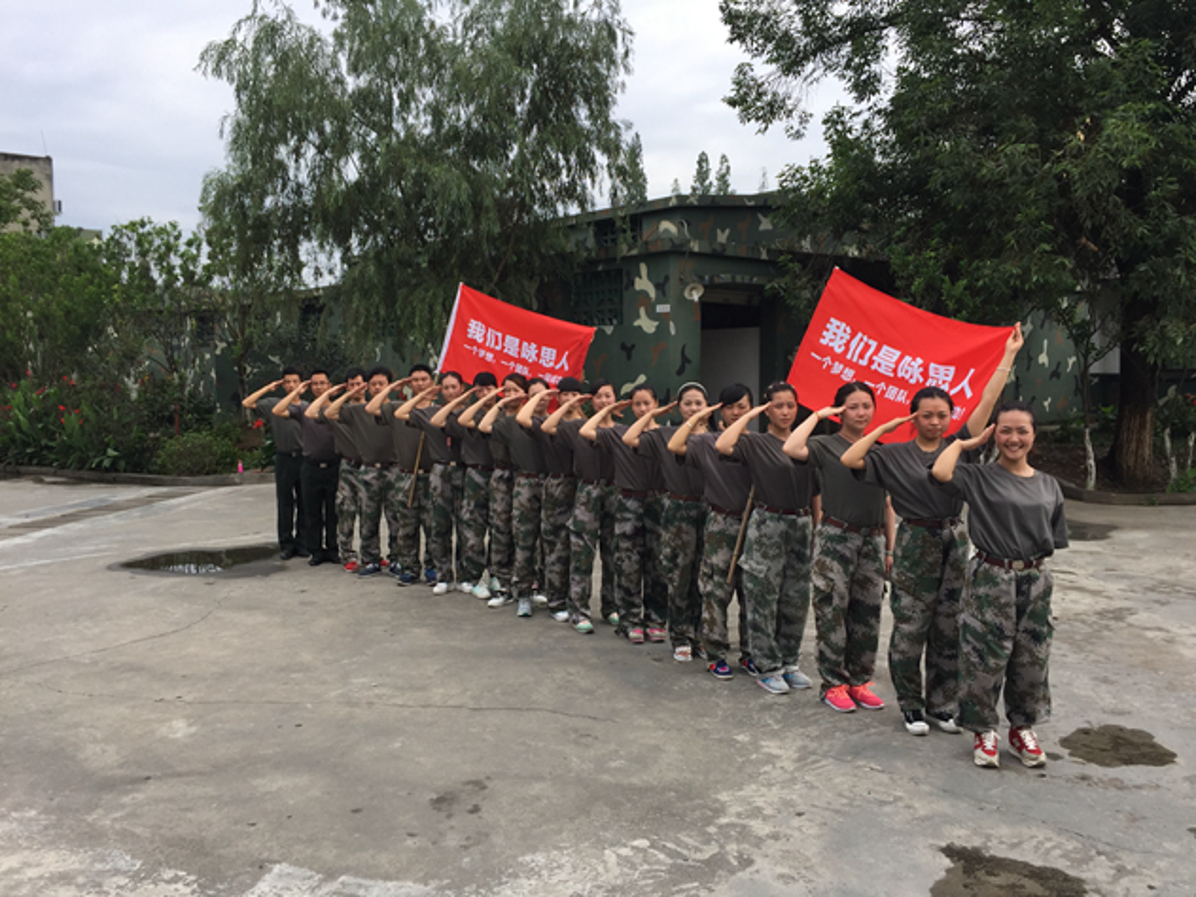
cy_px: 448
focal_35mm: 29
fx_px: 1002
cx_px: 598
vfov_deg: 48.2
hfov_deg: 61.7
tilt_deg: -3.6
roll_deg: -1.2
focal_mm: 4.15
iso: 32
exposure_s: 1/842
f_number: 2.2
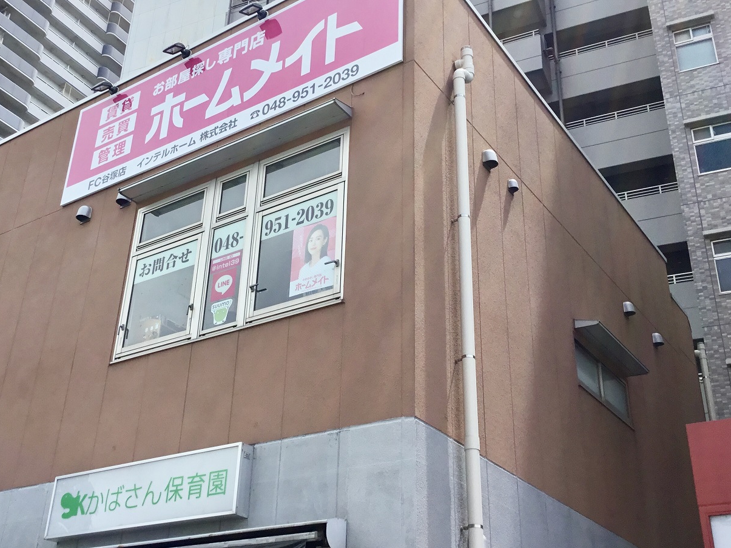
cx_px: 308
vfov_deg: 34.3
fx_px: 887
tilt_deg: +27.8
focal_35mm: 42
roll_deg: -4.2
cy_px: 264
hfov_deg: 44.7
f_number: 2.4
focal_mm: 3.3
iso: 25
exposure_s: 1/916
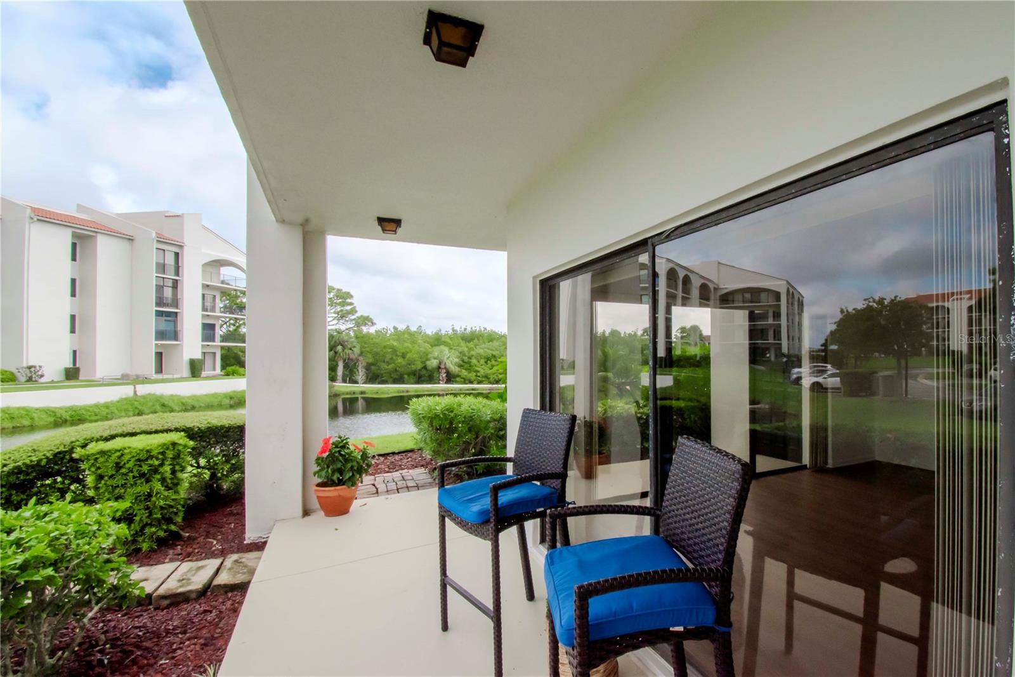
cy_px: 338
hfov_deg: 100.4
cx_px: 508
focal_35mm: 15
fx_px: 423
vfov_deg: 77.3
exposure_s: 1/250
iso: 800
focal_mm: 10
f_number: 20
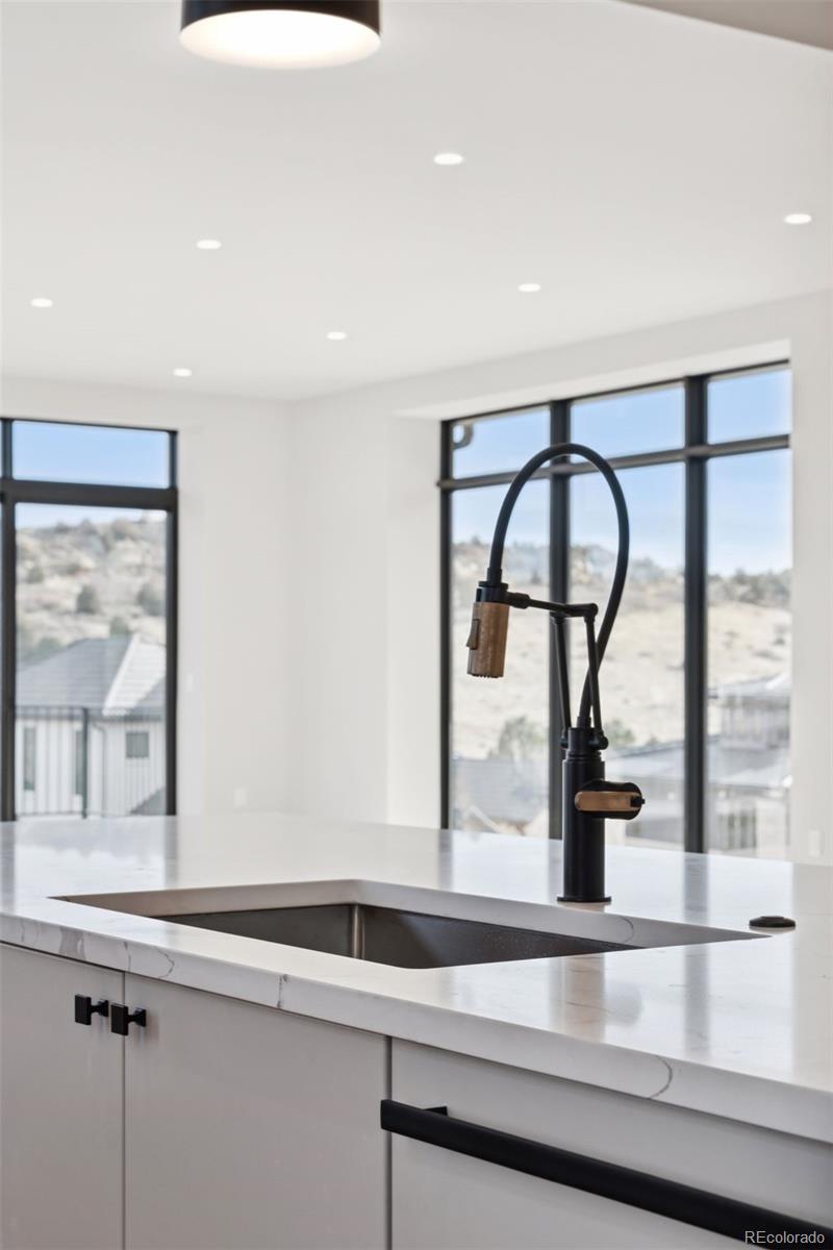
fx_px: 2048
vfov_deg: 33.9
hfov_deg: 23.0
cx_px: 416
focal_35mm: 59
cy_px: 625
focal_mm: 59
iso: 400
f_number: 10
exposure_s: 1/200
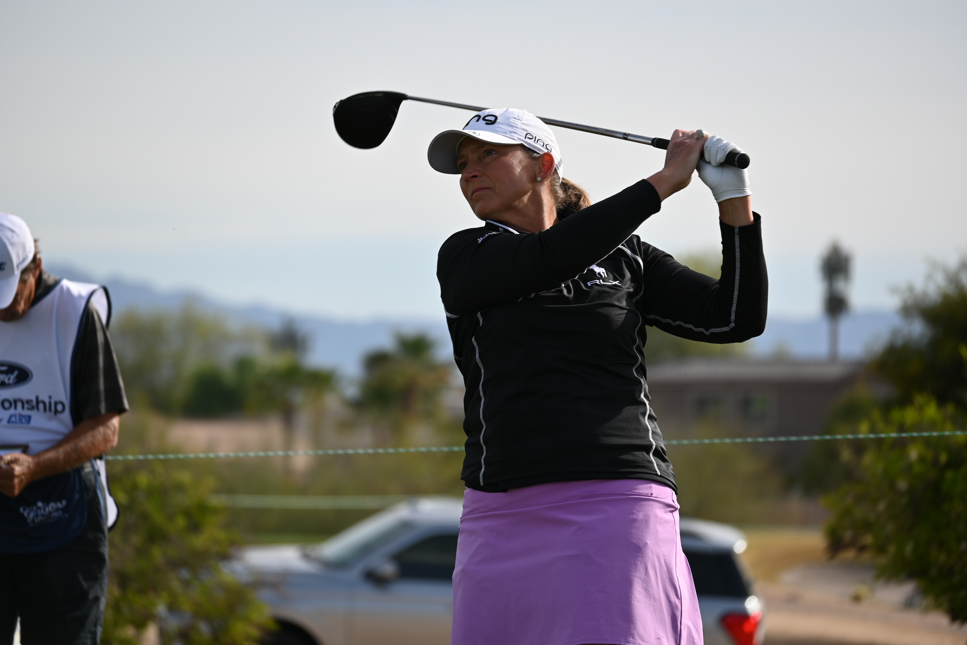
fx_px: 7655
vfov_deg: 4.8
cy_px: 322
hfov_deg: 7.2
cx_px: 484
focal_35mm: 285
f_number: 5.6
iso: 100
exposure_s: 1/500
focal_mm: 190
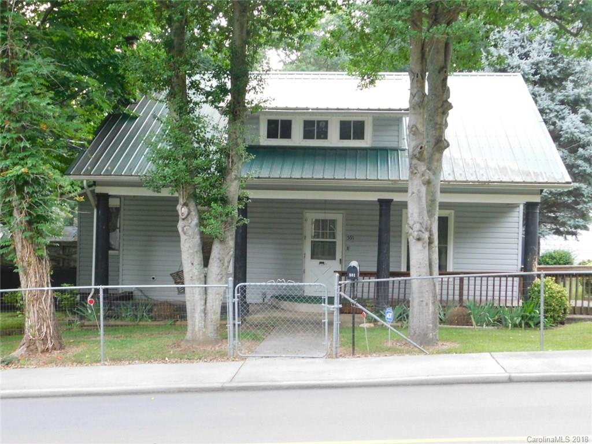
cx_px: 296
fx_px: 770
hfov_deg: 42.1
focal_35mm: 45
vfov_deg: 32.2
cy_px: 222
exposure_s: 1/30
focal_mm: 8
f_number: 3.7
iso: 320
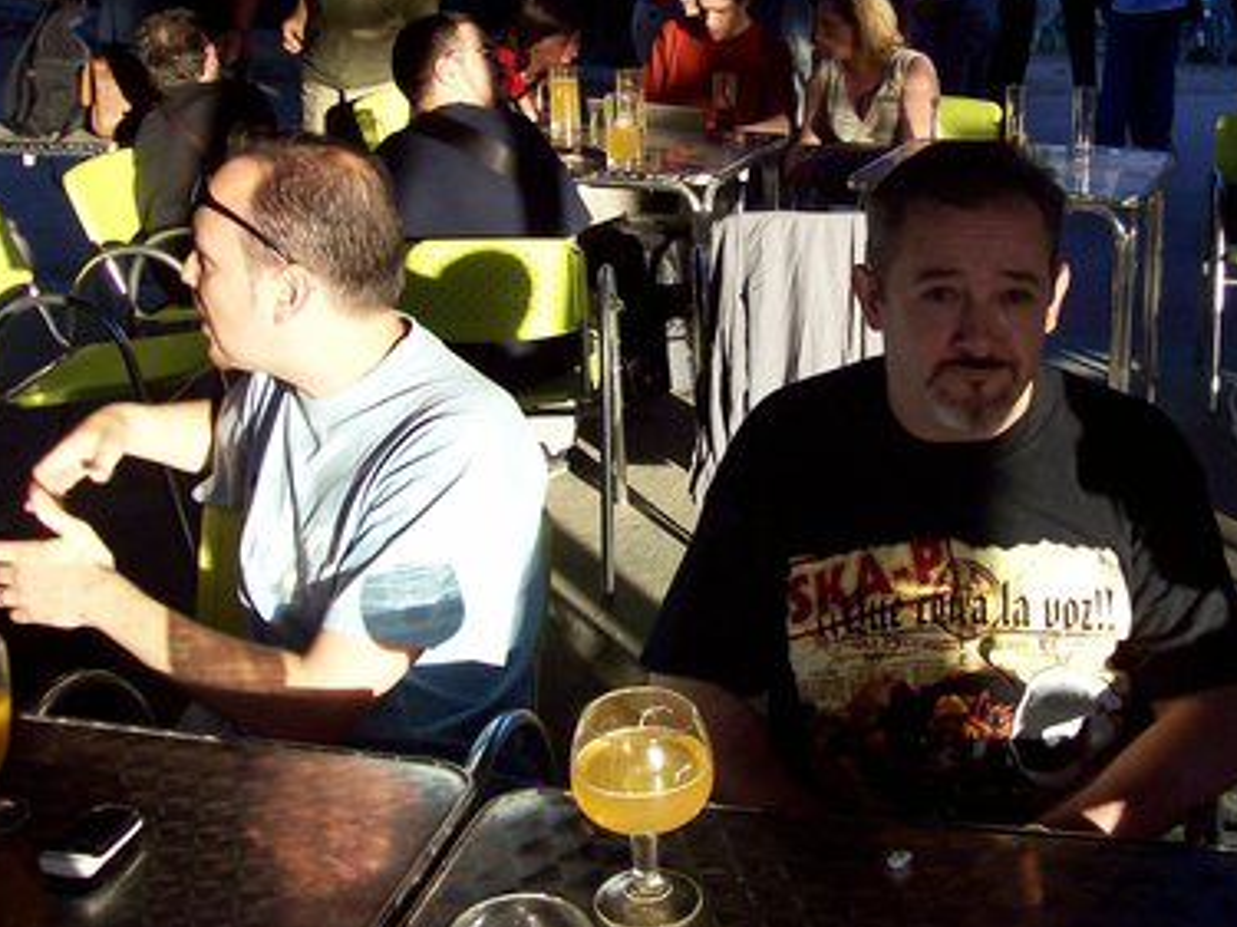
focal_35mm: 48
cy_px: 332
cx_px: 782
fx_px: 1715
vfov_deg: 30.1
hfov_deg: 39.4
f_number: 2.7
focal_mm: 6
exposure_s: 1/299
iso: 80
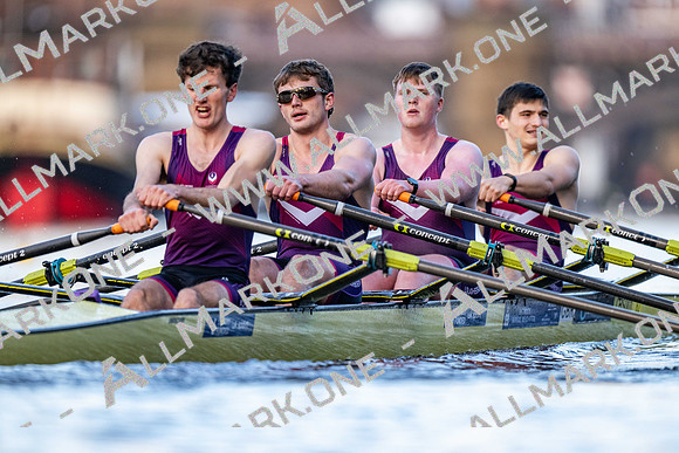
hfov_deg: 3.4
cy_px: 226
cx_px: 340
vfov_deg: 2.3
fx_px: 11319
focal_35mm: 600
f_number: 4
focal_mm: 600
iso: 2000
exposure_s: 1/2500
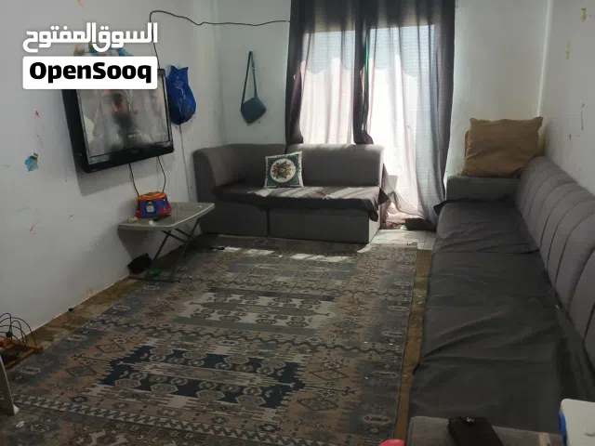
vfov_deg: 51.4
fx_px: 464
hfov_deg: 65.3
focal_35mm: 27
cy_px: 223
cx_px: 298
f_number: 1.8
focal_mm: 3.98
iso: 250
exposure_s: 1/50
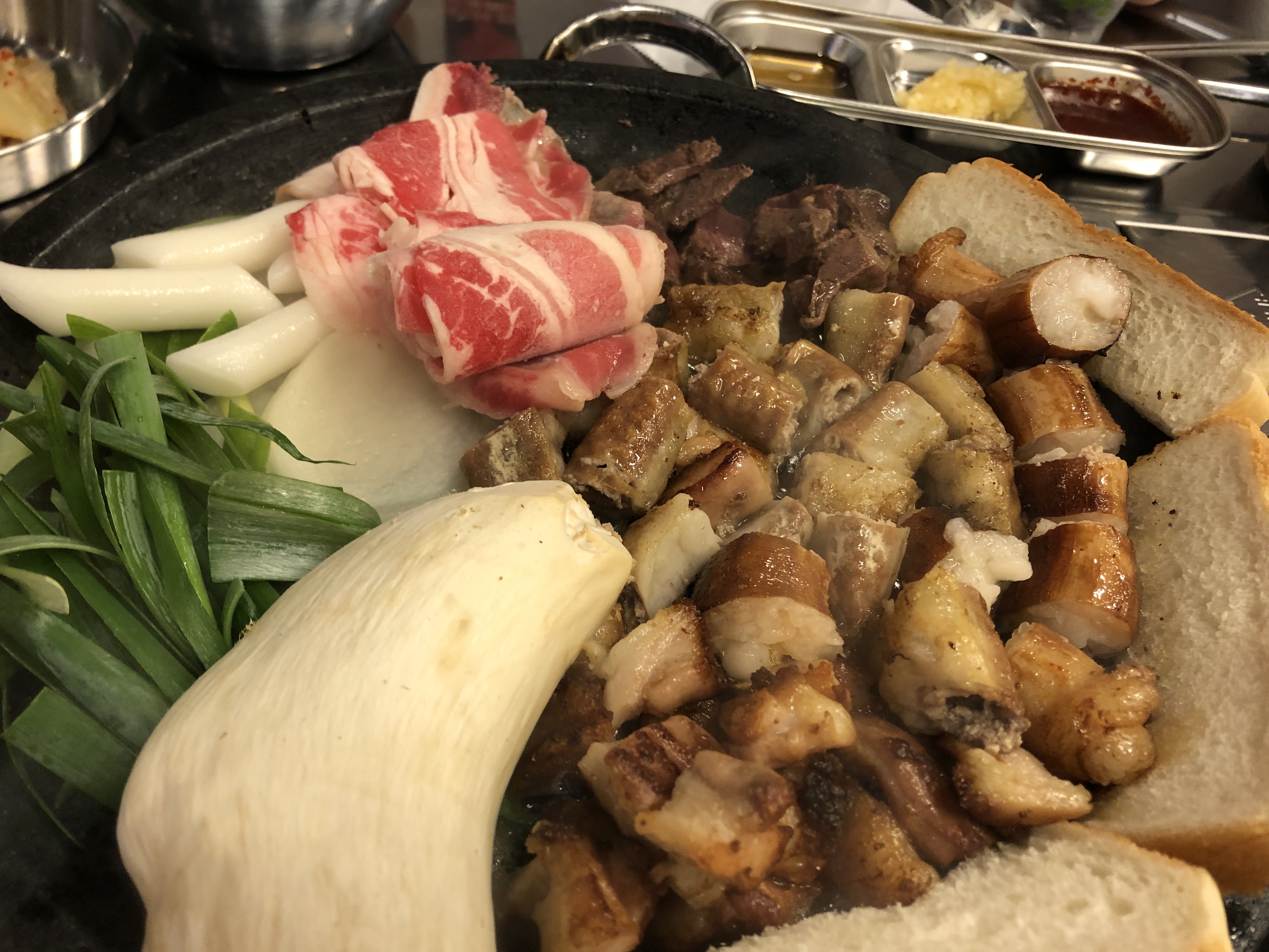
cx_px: 634
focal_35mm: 28
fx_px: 1026
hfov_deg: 63.4
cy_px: 476
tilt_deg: -46.4
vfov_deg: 49.7
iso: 40
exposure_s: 1/17
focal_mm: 3.99
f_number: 1.8
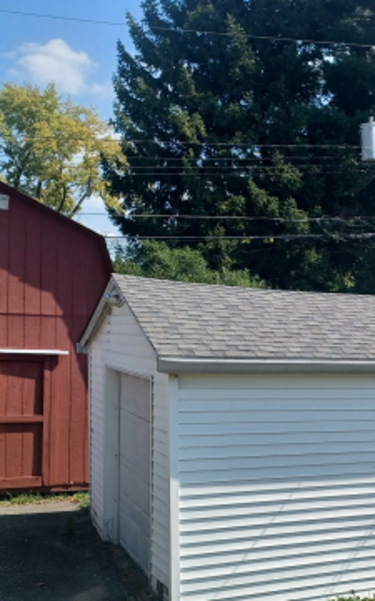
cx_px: 434
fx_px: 803
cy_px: 371
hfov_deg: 24.2
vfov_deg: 40.8
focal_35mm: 49
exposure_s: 1/373
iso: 32
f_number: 1.8
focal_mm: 4.6
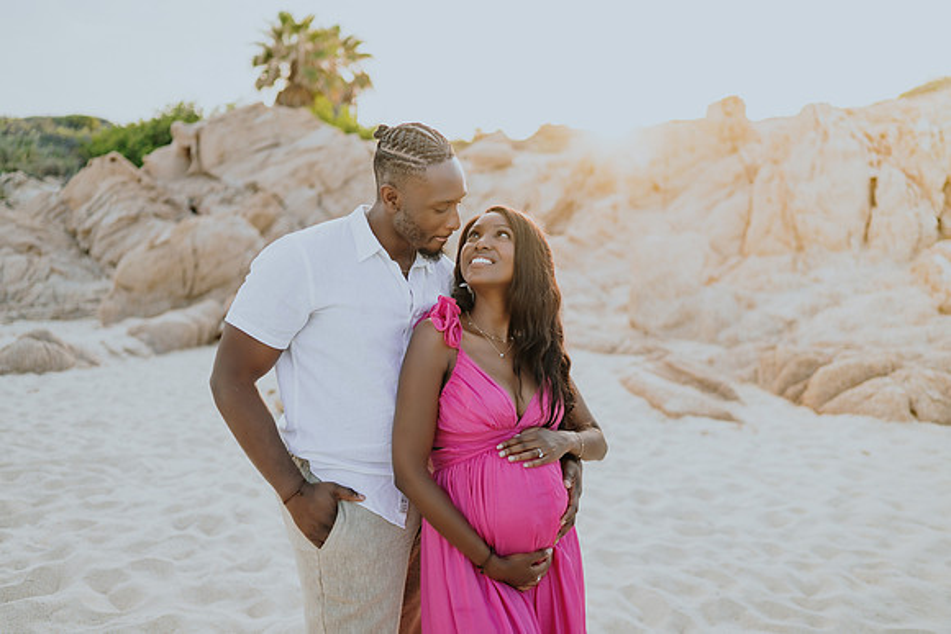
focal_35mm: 35
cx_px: 476
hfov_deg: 54.4
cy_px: 317
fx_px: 925
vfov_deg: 37.9
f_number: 1.8
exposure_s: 1/800
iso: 100
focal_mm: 35
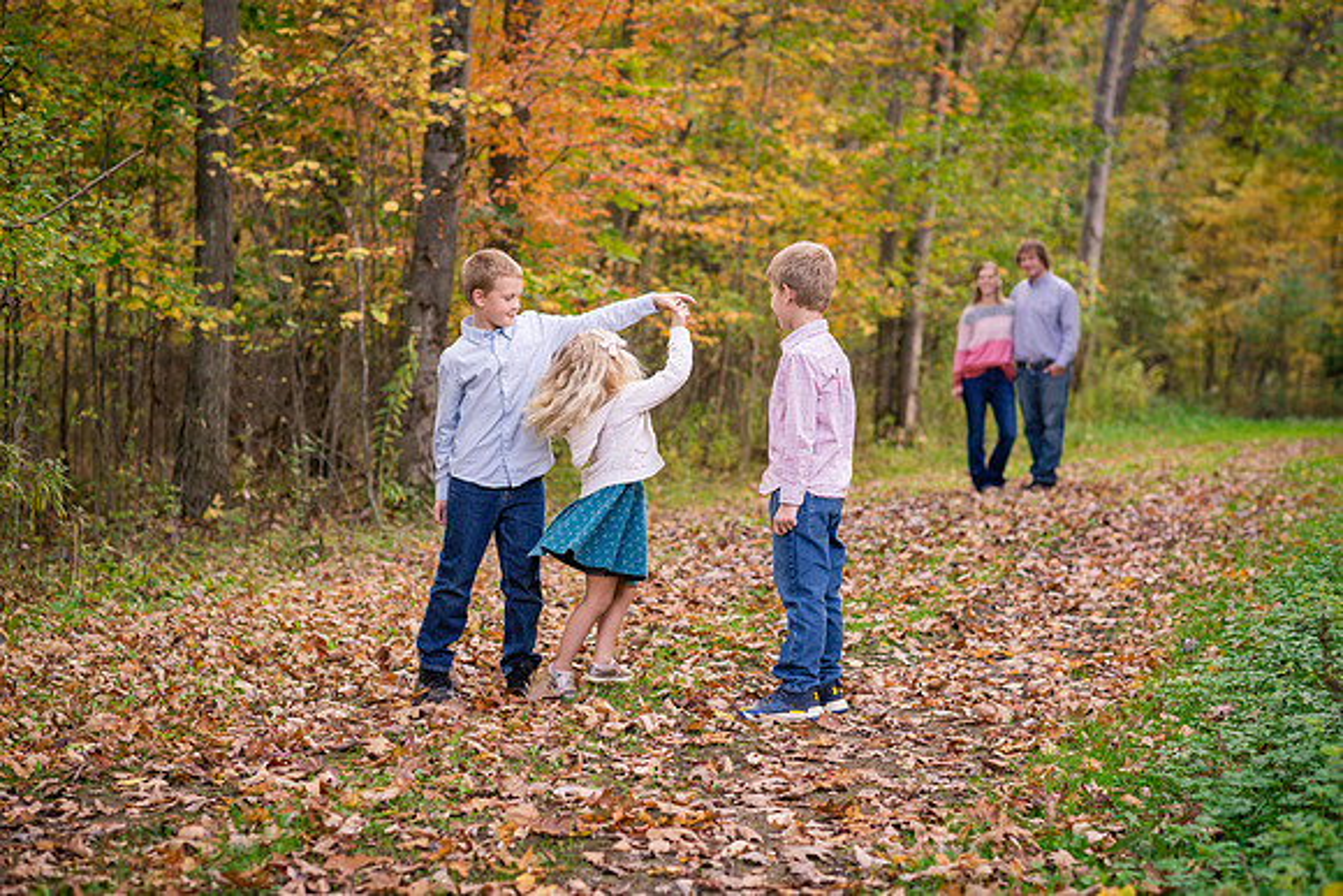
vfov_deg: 16.1
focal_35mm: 85
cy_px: 448
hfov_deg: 23.9
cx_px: 672
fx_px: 3172
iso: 500
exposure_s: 1/400
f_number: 3.2
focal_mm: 85
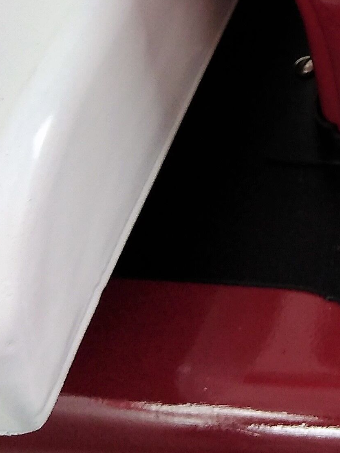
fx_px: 1126
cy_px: -128
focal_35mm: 86
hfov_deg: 15.6
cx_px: 531
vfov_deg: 20.8
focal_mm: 3.6
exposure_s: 1/30
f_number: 1.8
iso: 116
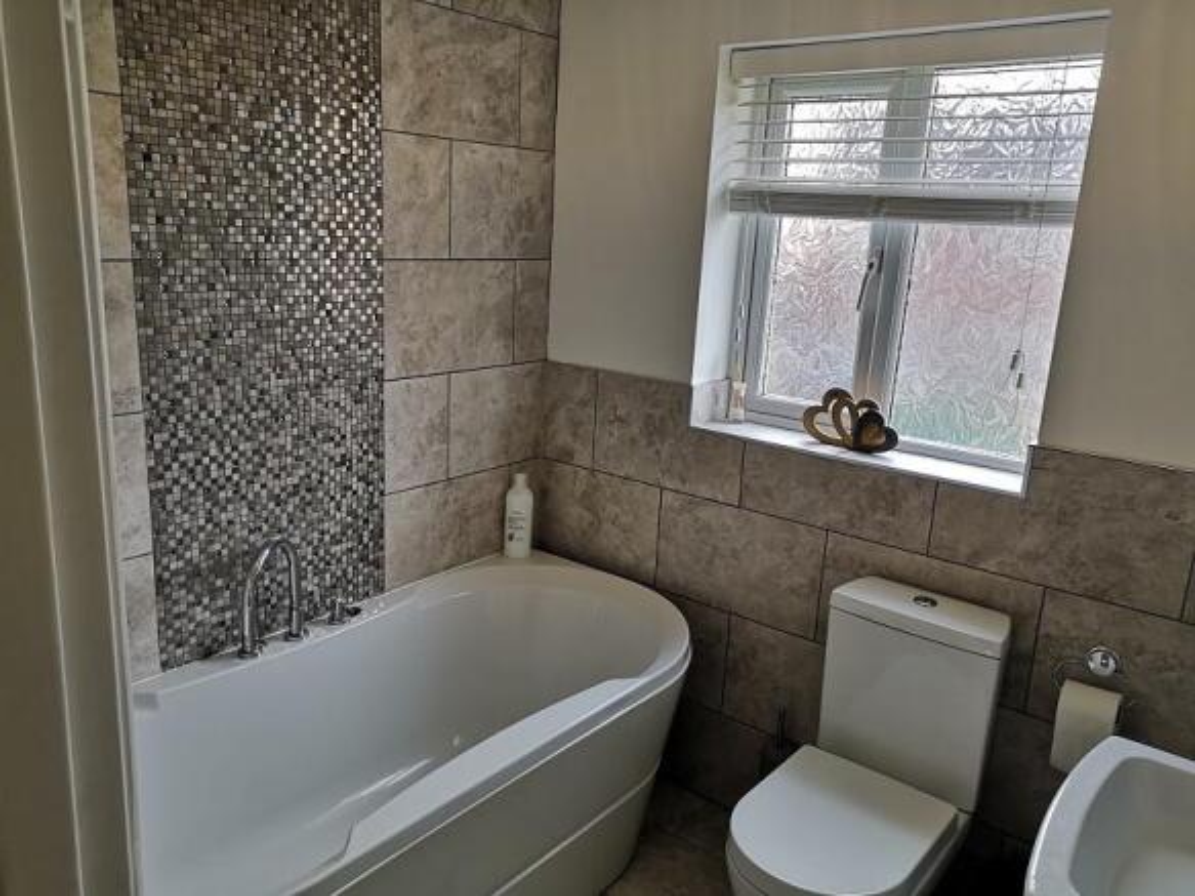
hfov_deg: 65.3
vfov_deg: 51.3
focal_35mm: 27
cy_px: 448
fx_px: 932
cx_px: 598
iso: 64
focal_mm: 3.95
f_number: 1.8
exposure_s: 1/100
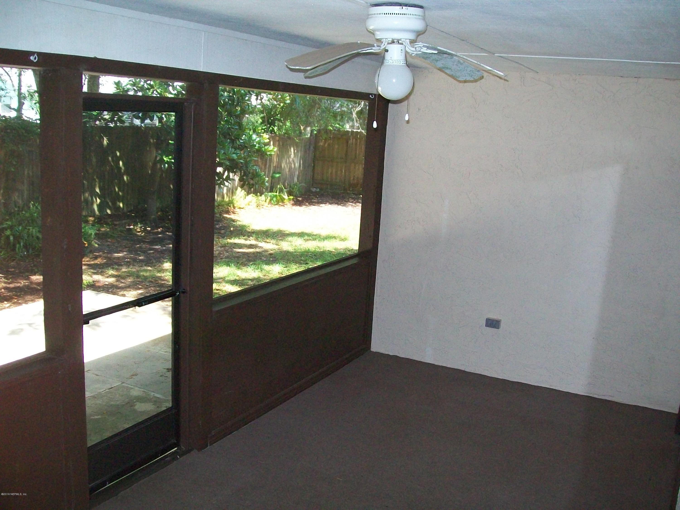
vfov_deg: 39.7
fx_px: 707
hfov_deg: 51.4
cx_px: 340
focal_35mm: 36
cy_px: 255
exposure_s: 1/125
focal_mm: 6
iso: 200
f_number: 2.7
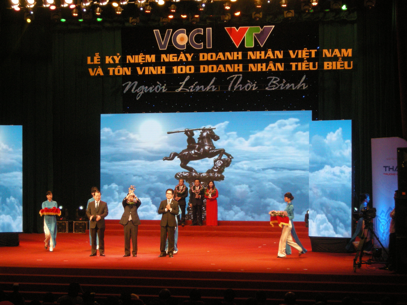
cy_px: 152
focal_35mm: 75
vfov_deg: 19.6
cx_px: 204
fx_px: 882
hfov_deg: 26.0
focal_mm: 15.7
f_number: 3.9
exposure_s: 1/56.7
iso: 358
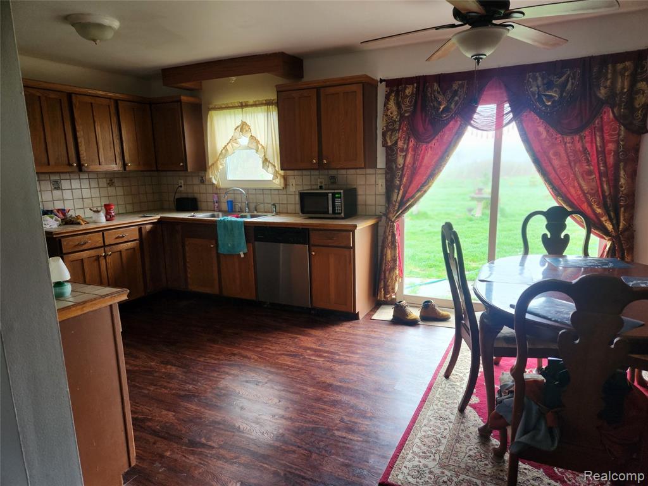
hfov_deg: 73.9
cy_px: 243
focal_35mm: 23
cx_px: 324
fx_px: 431
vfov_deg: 58.9
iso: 200
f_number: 1.8
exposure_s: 1/60
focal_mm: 5.4
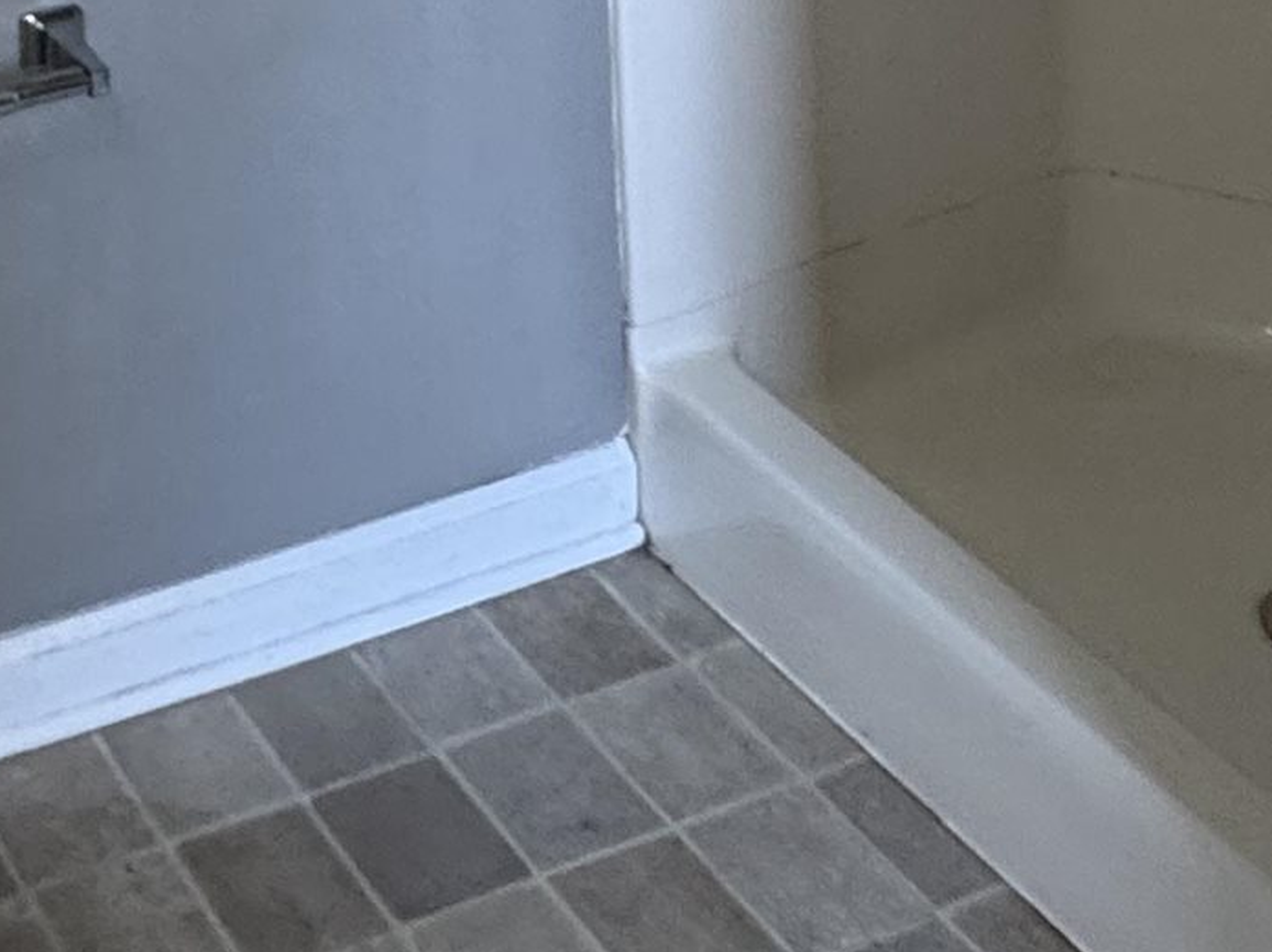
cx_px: -401
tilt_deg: -2.5
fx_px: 2277
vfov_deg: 17.1
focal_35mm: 62
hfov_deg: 26.3
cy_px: -972
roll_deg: +4.8
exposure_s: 1/120
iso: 160
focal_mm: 2.22
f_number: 2.2
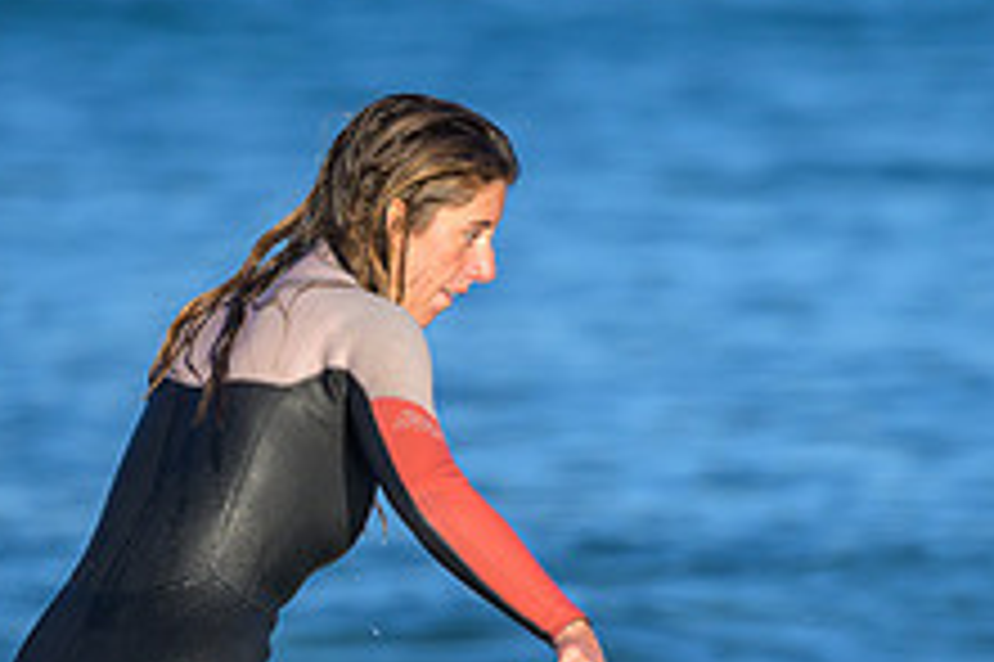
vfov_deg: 0.7
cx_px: 553
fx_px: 58021
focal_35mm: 2103
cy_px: 840
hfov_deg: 1.0
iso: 200
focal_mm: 800
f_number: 6.3
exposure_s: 1/1000
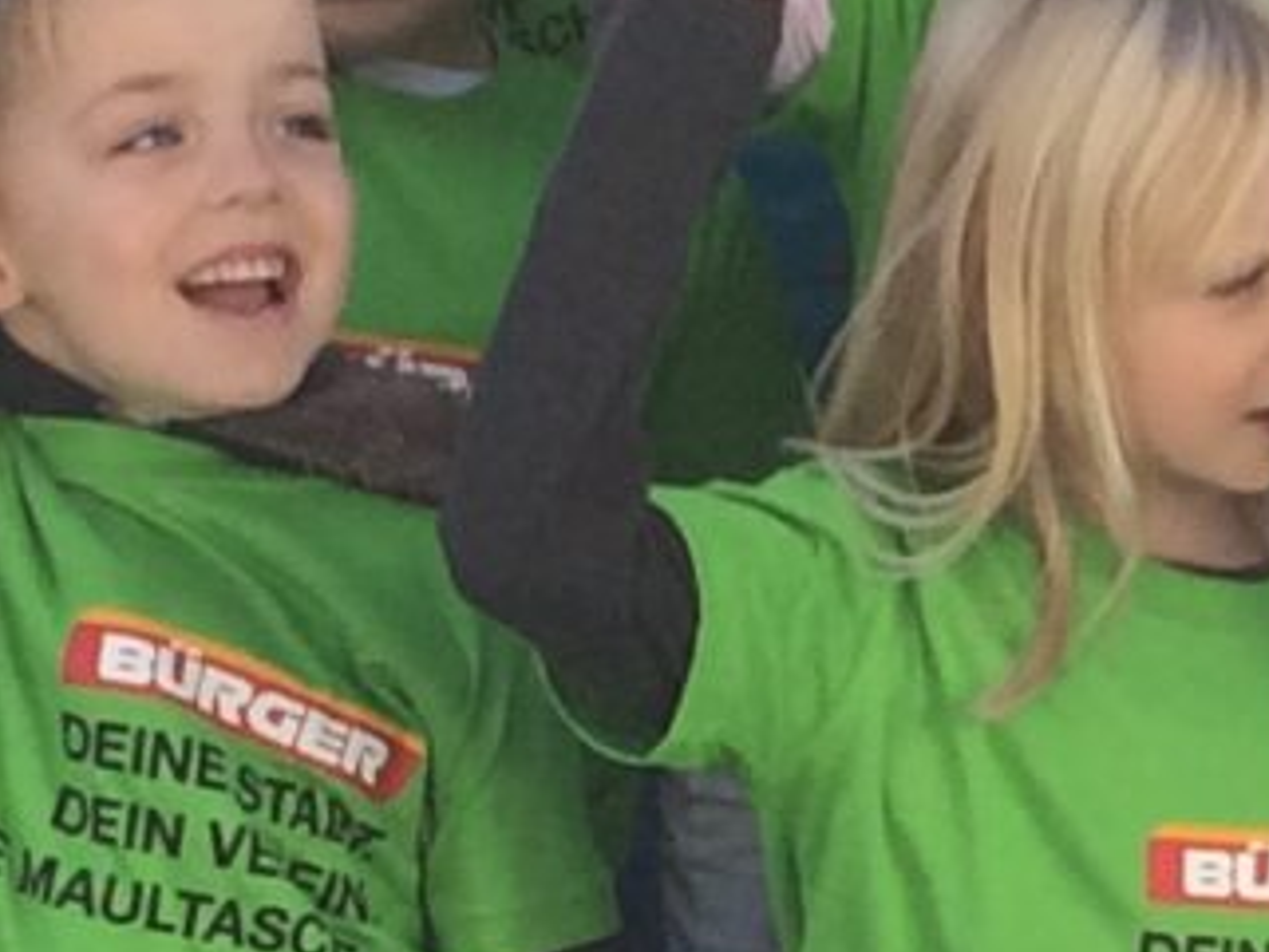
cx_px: 1320
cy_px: 620
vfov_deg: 6.4
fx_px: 8471
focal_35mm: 231
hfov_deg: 8.5
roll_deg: -0.8
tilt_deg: -13.9
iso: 32
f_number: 2.2
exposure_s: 1/612
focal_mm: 4.15
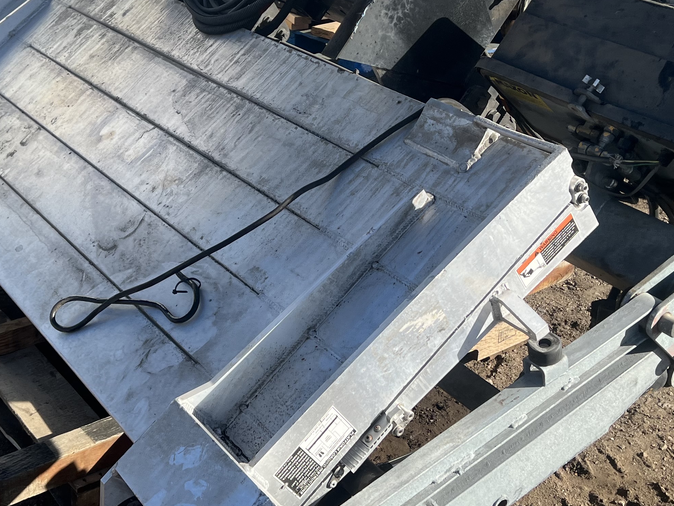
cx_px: 302
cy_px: 201
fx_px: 1032
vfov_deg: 27.5
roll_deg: -3.9
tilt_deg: -23.5
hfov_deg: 36.1
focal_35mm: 53
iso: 50
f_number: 1.5
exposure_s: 1/3165
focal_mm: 5.7
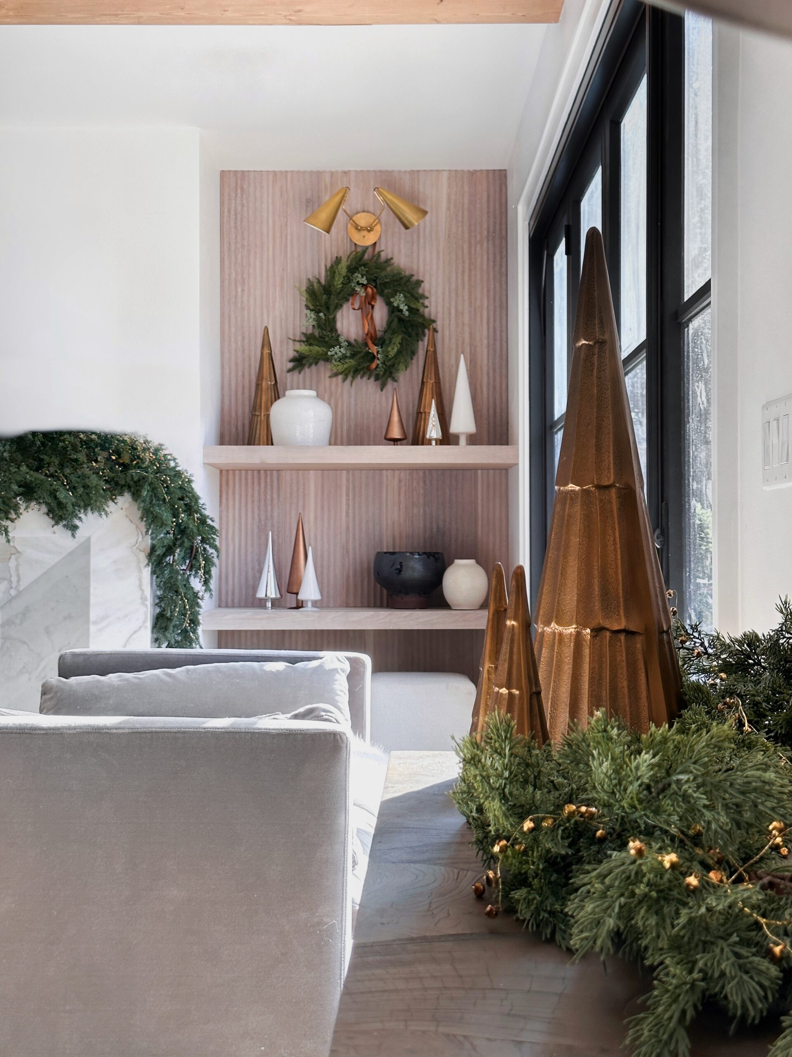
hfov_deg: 30.3
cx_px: 396
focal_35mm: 48
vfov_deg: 39.7
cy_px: 528
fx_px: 1464
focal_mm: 6.86
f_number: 1.8
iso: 64
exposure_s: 1/120
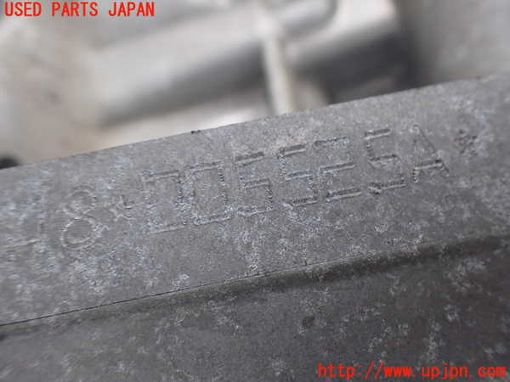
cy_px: 191
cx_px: 255
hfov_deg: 60.0
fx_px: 442
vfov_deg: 46.8
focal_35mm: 30
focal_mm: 5.4
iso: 125
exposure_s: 1/125
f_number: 2.3
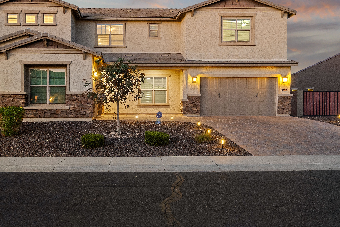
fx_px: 359
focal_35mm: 38
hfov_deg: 50.3
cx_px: 134
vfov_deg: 34.9
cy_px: 91
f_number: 8
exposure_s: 1
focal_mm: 29
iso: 800
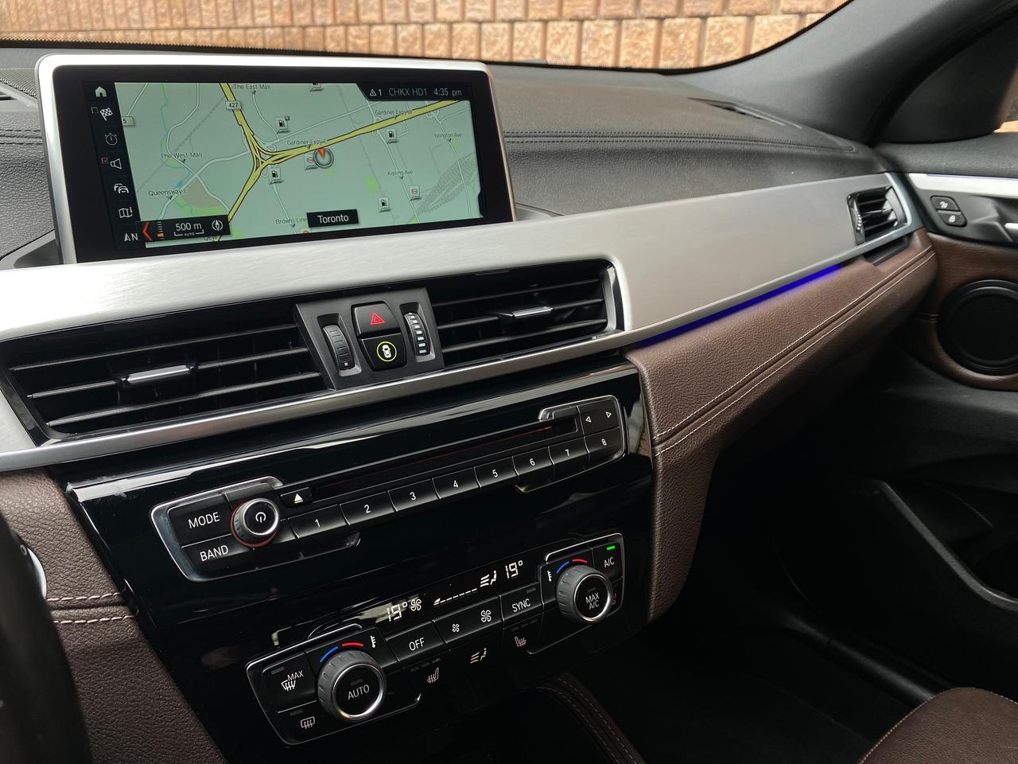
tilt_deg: -21.6
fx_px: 765
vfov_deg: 53.1
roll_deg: -1.8
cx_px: 509
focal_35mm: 26
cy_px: 382
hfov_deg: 67.3
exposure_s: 1/76
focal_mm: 4.25
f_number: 1.8
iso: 40
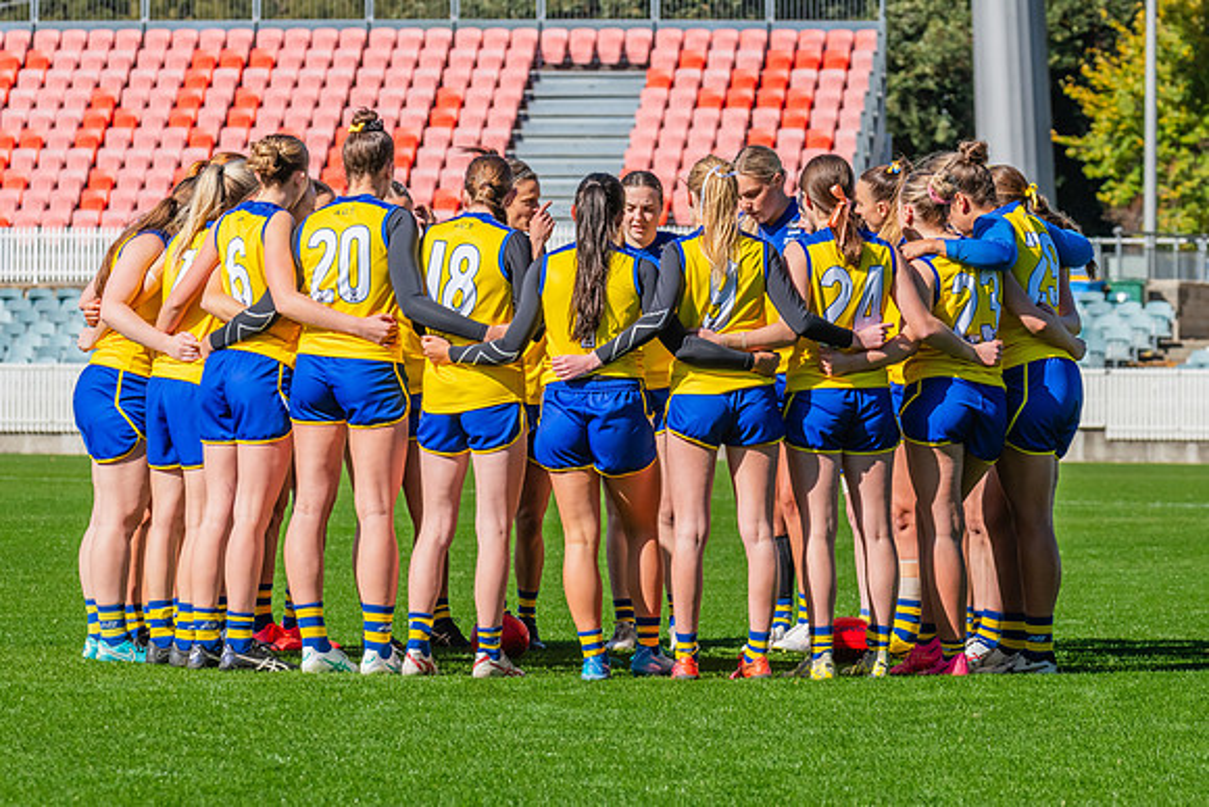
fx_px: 8564
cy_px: 431
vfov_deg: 5.4
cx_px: 655
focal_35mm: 255
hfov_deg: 8.1
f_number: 11
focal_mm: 220
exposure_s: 1/1250
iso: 800
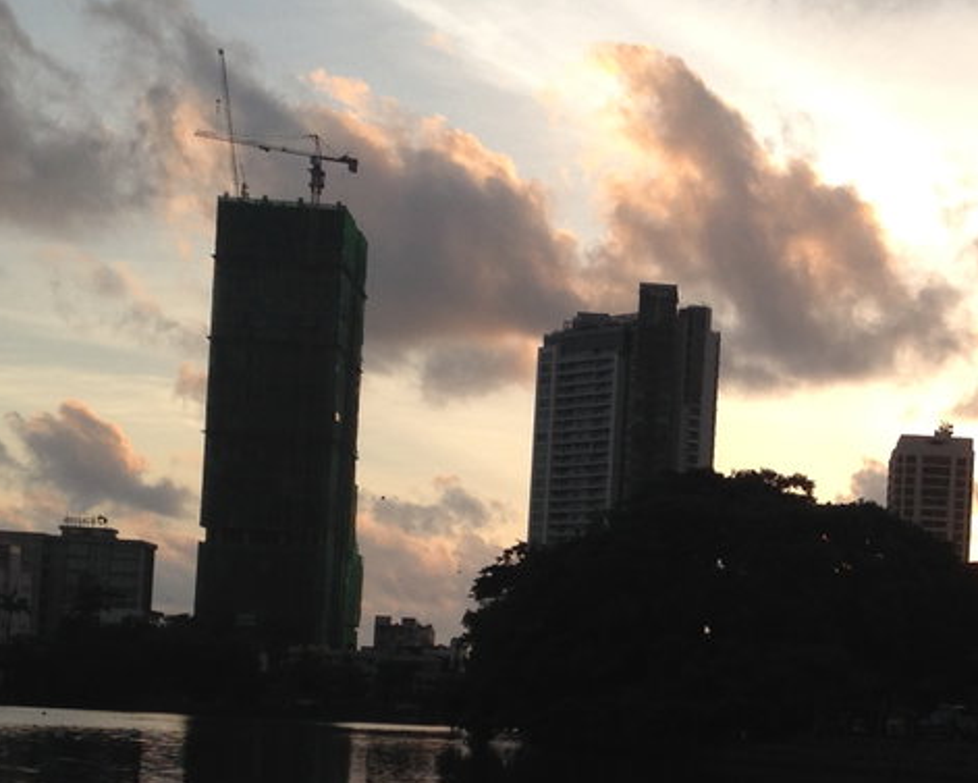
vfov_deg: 18.5
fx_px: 2374
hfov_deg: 22.8
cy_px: 665
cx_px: 847
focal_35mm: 82
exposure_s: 1/623
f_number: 2.4
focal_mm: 4.12
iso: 50
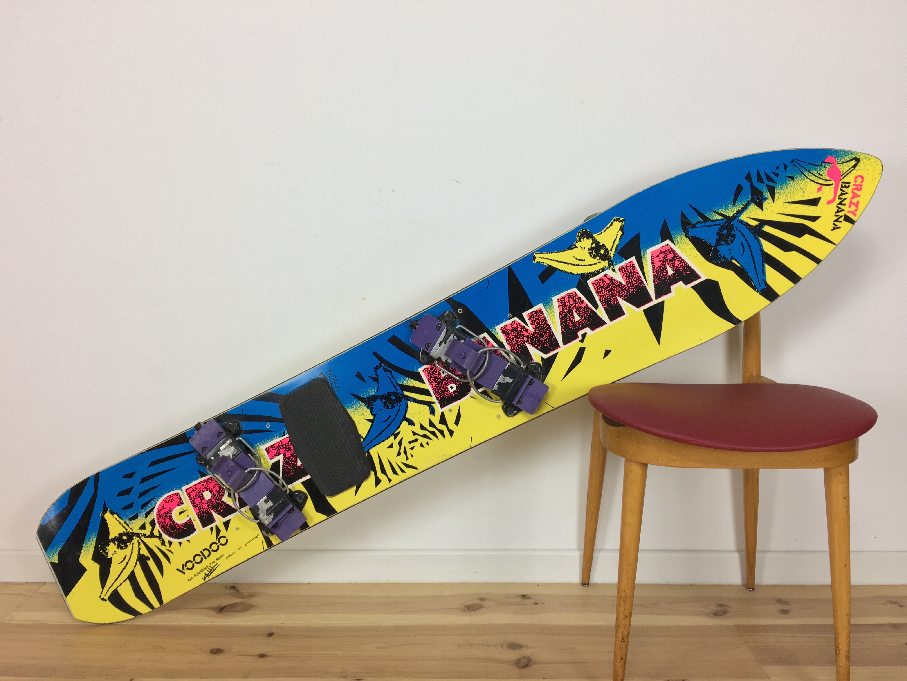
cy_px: 340
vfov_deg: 48.2
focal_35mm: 29
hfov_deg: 61.7
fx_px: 760
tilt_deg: -7.8
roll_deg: +0.5
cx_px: 454
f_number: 2.2
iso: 32
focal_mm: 4.15
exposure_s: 1/33
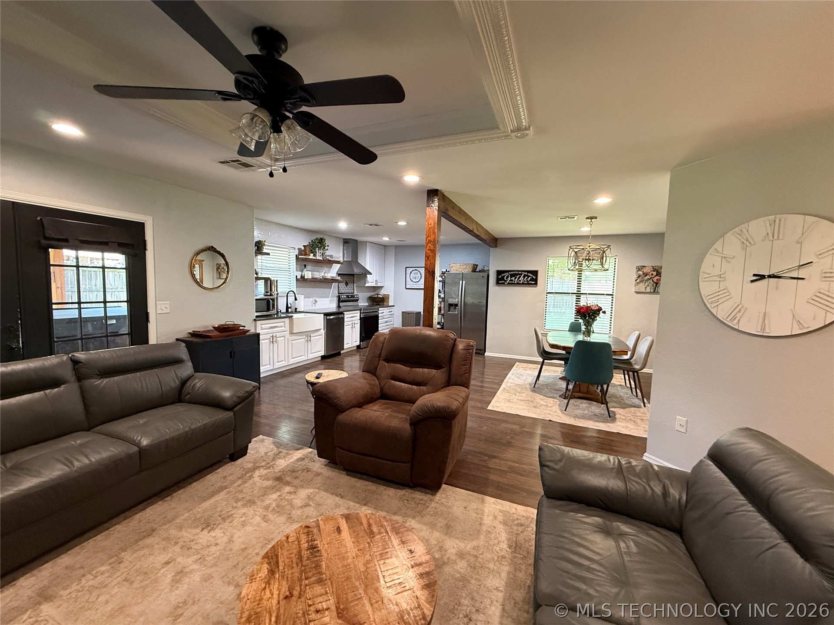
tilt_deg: -4.4
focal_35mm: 14
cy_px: 312
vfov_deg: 85.7
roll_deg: -1.5
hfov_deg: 102.1
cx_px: 417
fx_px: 337
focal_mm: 2.22
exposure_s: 1/60
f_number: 2.2
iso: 640
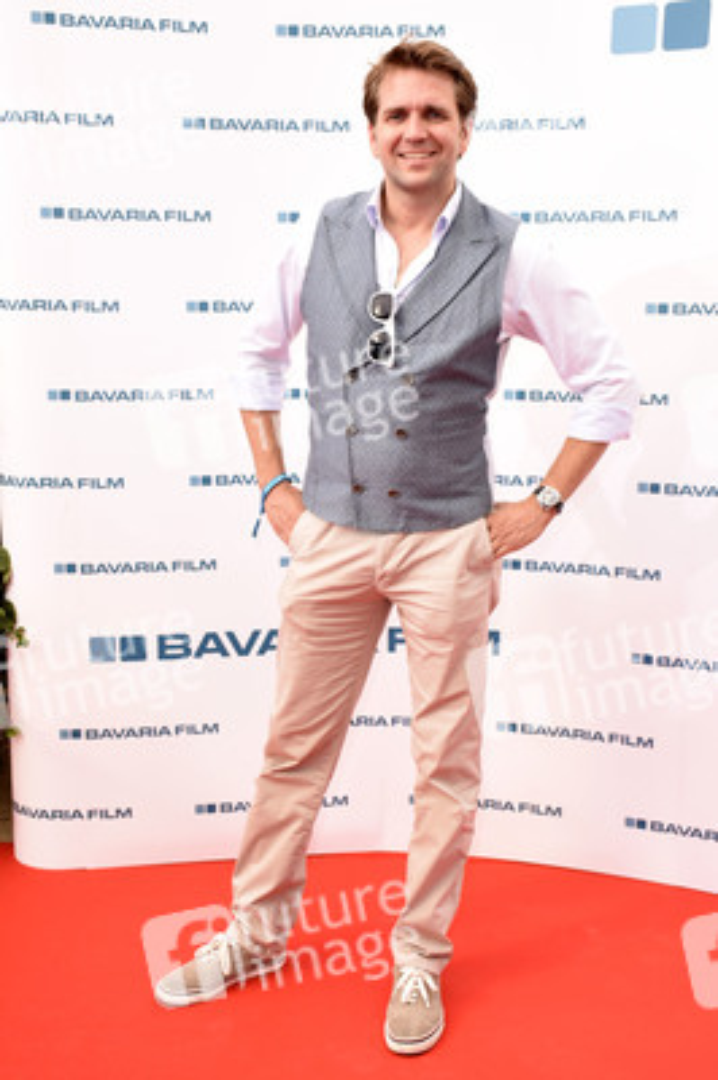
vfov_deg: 48.0
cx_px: 359
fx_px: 1214
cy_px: 540
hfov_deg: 33.0
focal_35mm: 40
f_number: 6.3
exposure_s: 1/160
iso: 500
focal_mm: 27
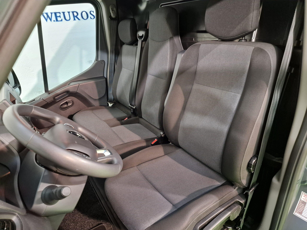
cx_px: 154
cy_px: 115
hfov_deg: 73.9
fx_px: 204
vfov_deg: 58.9
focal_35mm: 23
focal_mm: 6.4
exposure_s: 1/33
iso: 500
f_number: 1.8
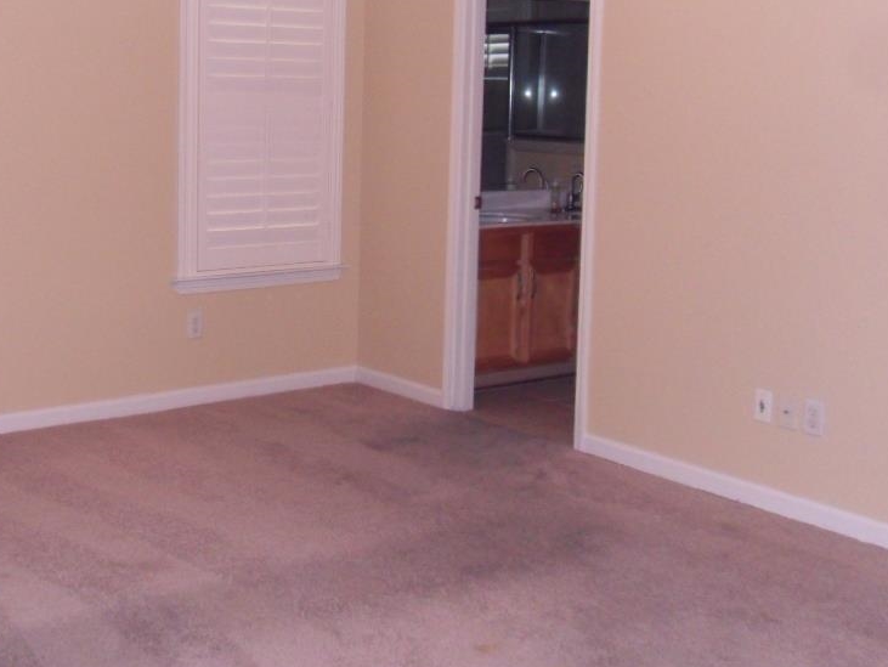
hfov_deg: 38.5
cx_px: 313
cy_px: 211
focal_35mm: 49
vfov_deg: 29.5
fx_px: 1258
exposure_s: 1/45
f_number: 3.5
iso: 480
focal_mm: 6.3
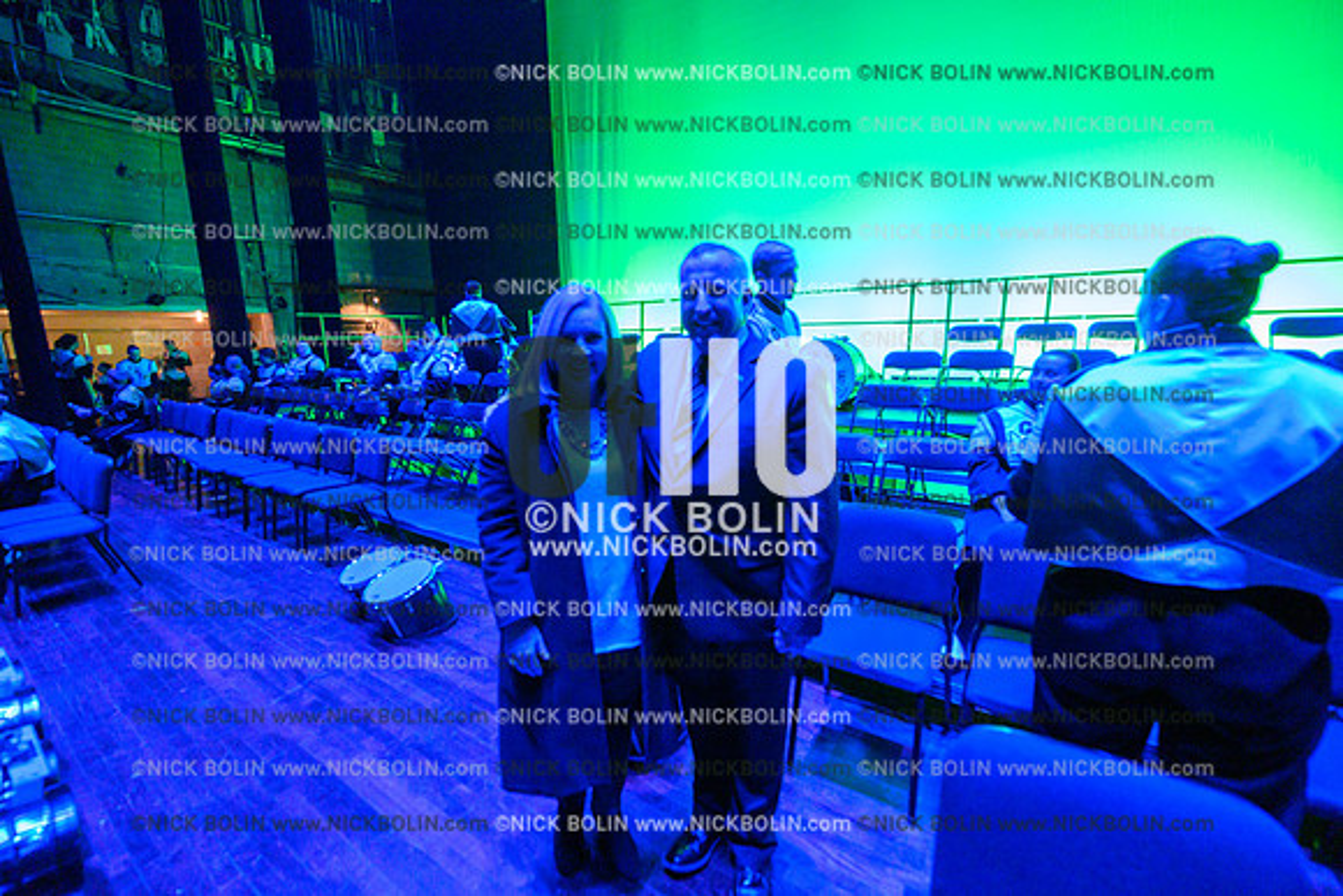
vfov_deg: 77.4
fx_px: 560
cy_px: 448
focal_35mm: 15
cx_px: 672
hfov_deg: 100.4
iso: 8000
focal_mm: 15
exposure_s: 1/160
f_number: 4
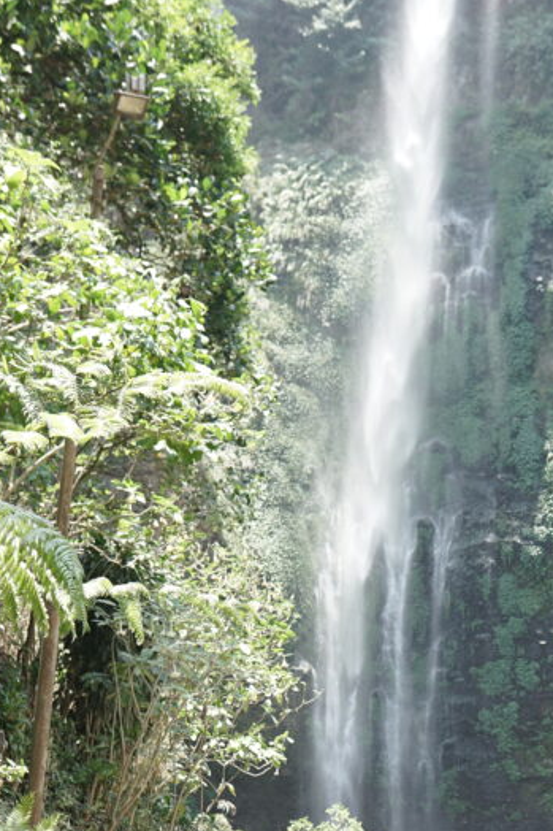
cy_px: 847
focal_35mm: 77
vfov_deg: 25.0
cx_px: 490
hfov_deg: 17.5
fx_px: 1775
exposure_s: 1/320
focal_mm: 35
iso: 200
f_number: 3.5
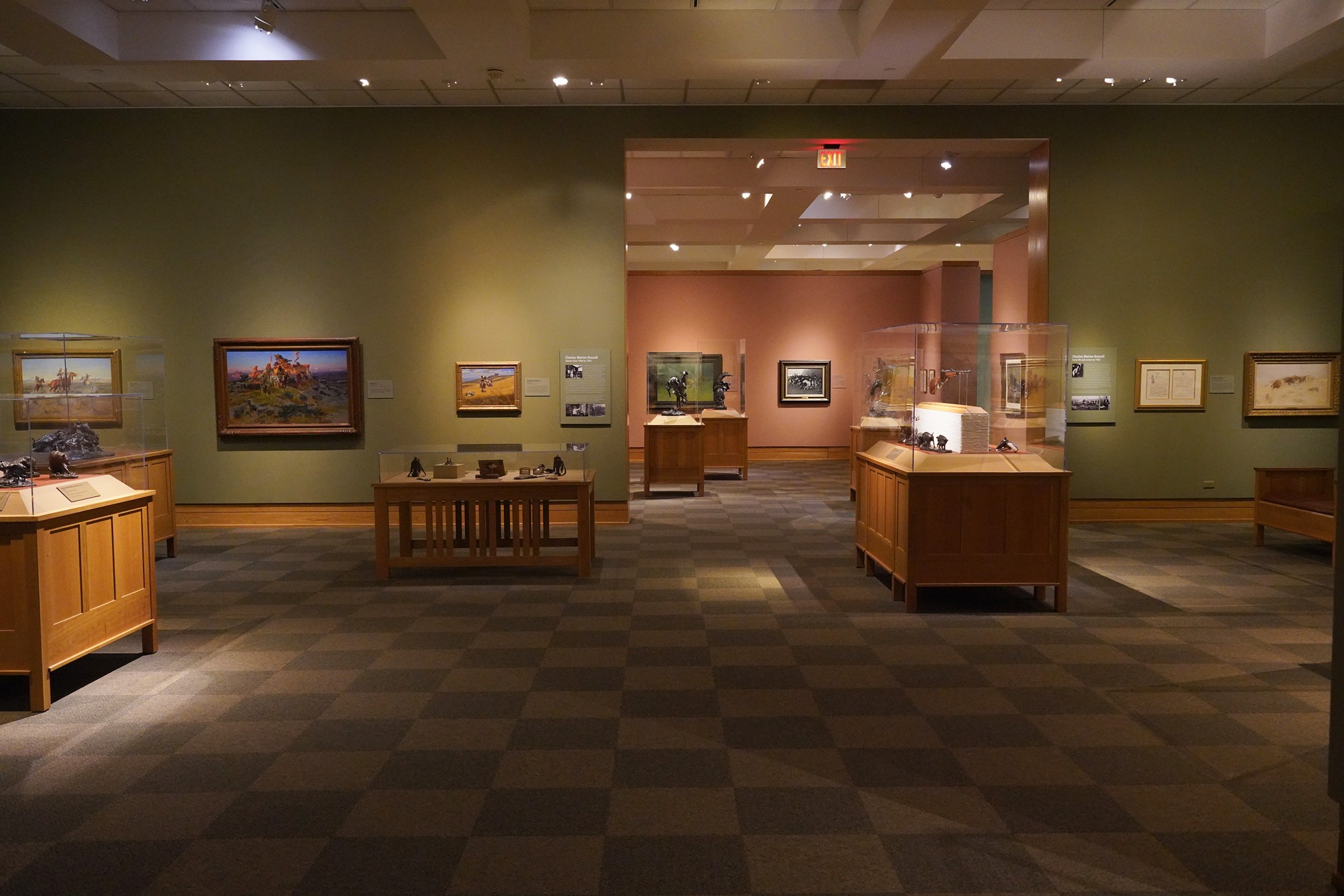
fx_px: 1195
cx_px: 672
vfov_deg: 41.1
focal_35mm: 32
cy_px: 448
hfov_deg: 58.7
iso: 8000
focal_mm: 32
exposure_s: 1/100
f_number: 5.6
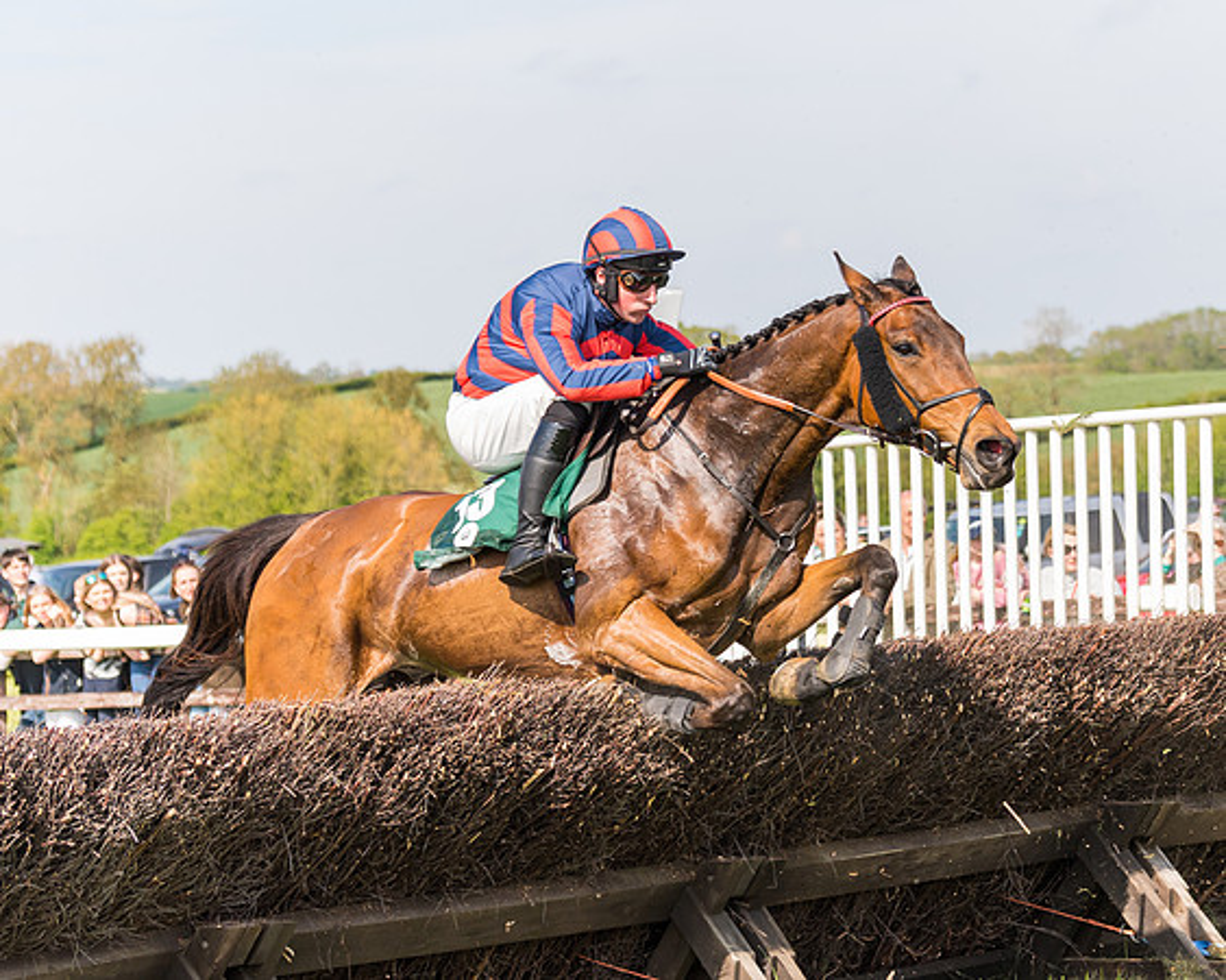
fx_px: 4289
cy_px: 490
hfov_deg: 16.3
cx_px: 736
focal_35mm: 118
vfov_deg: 13.0
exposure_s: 1/2500
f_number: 4
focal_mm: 70
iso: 400
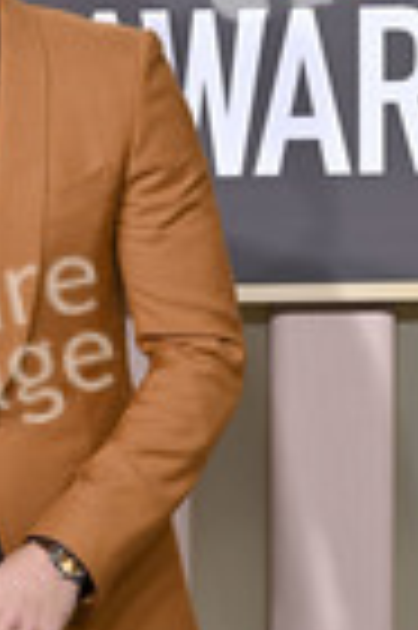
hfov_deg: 6.2
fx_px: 3841
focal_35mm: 220
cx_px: 13
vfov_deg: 9.3
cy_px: 590
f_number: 8
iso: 320
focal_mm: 77
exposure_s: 1/200
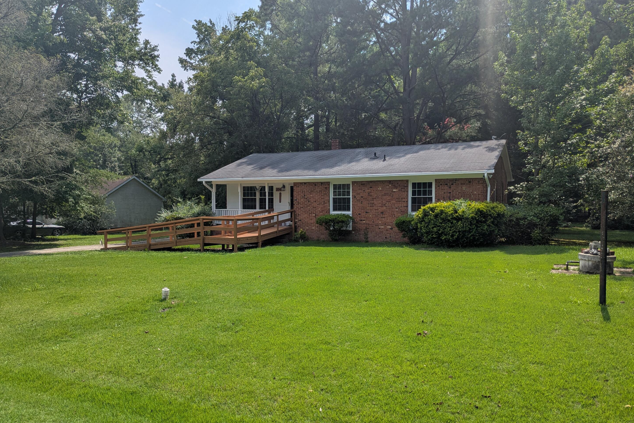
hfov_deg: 69.4
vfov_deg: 49.5
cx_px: 325
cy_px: 221
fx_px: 458
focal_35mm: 26
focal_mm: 6.81
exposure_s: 1/2899
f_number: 1.85
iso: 44
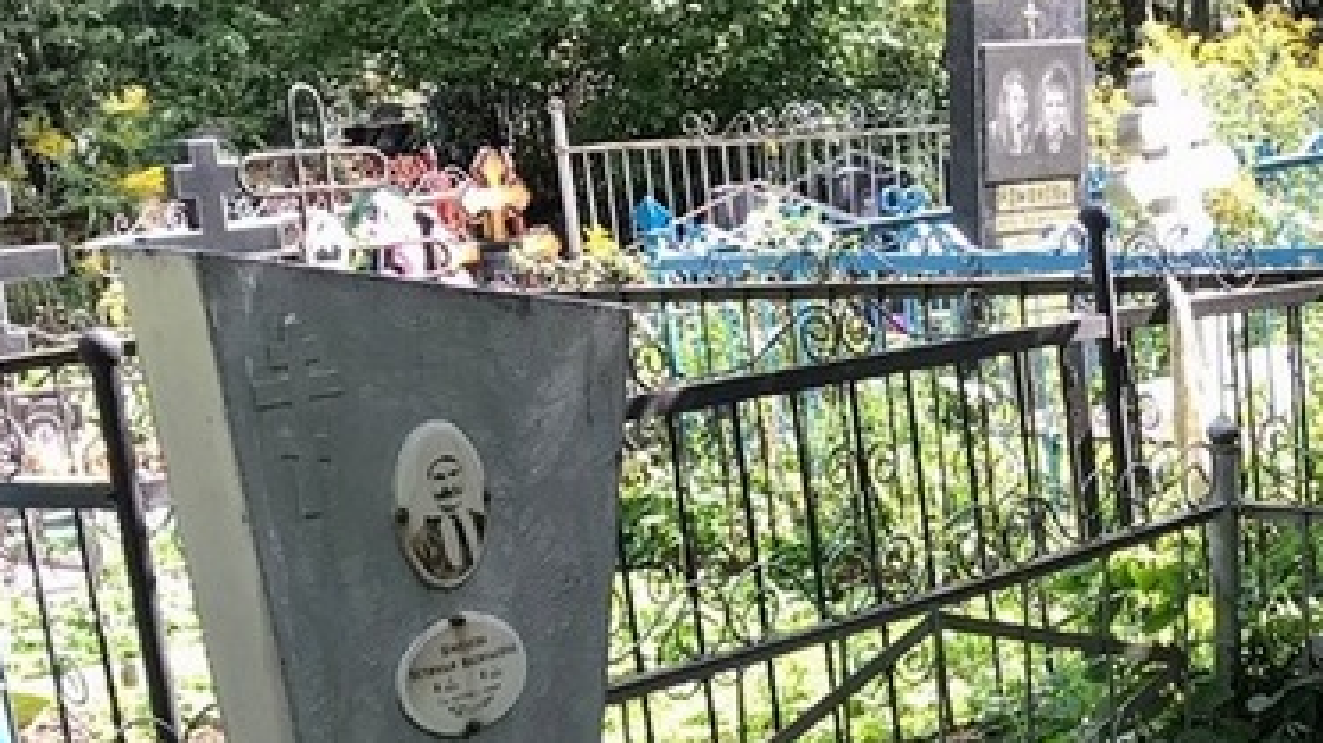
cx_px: 1191
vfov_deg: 14.0
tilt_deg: -15.1
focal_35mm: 84
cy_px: 867
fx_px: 2946
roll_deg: +3.2
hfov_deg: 24.6
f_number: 1.8
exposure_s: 1/178
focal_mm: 3.99
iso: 20
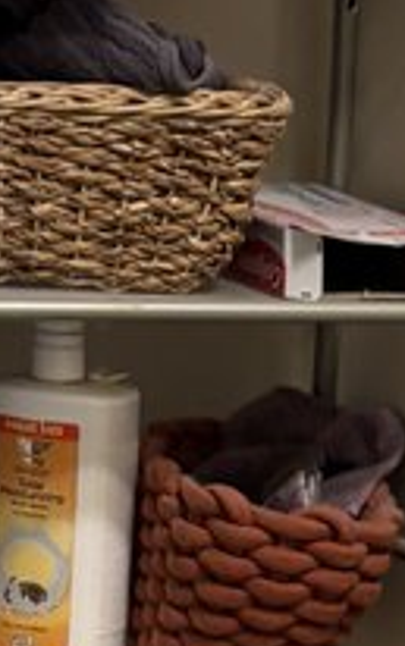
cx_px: 611
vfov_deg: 9.7
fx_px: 3774
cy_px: 693
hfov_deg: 6.1
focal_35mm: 214
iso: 100
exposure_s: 1/60
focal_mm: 5.96
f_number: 1.6
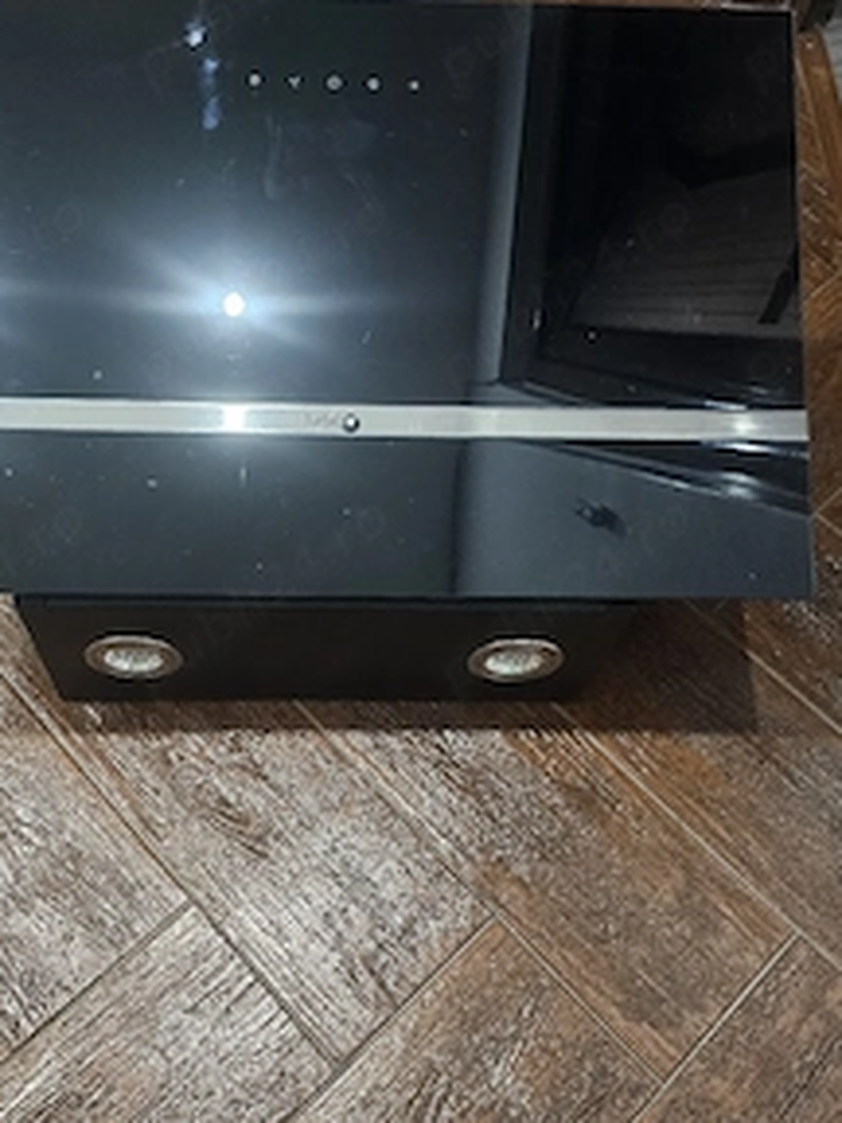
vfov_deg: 56.6
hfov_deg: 43.9
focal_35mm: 32
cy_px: 643
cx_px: 339
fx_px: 1038
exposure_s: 1/25.1
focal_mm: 6.3
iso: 640
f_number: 1.7
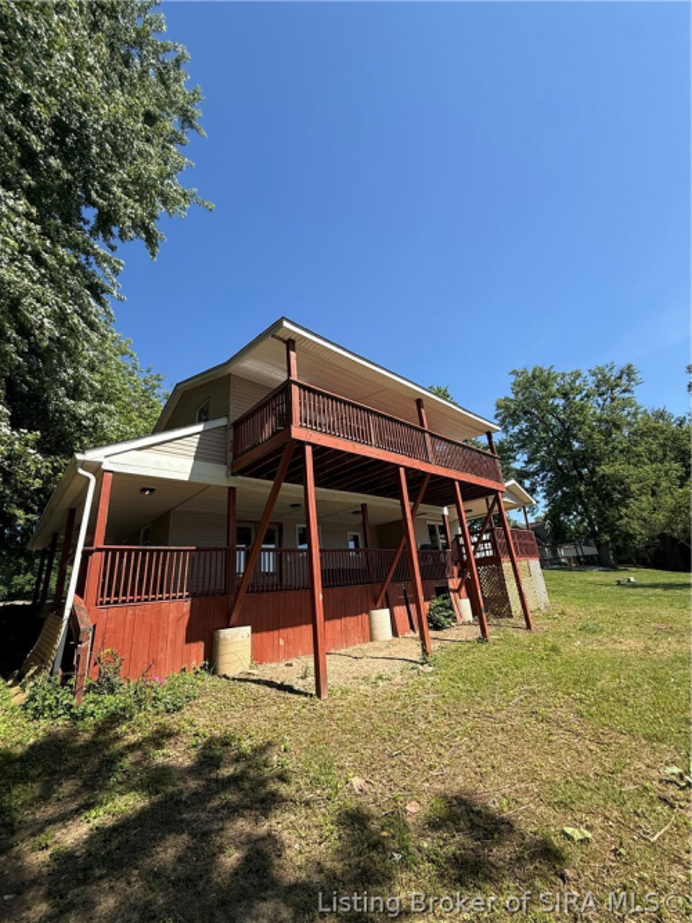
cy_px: 462
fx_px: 373
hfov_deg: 85.7
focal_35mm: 14
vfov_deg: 102.1
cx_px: 346
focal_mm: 2.22
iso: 50
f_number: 2.2
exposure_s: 1/901
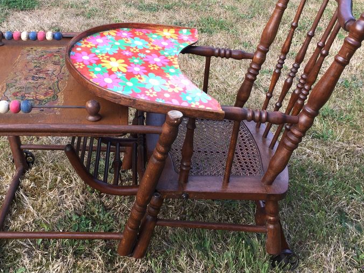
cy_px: 95
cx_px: 140
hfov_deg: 43.5
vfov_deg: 33.4
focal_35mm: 43
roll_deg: -8.6
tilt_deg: -30.1
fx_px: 452
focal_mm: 4.15
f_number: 2.2
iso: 32
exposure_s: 1/145
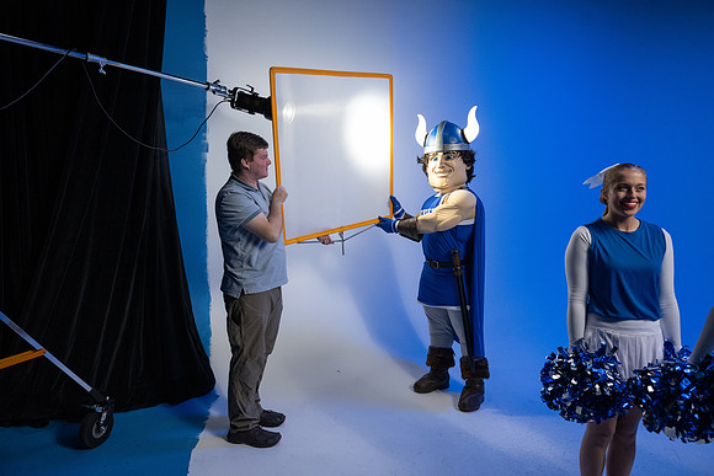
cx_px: 357
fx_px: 476
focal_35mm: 24
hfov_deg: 73.7
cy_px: 238
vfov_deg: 53.2
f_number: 4
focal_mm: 24
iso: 3200
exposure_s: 1/125
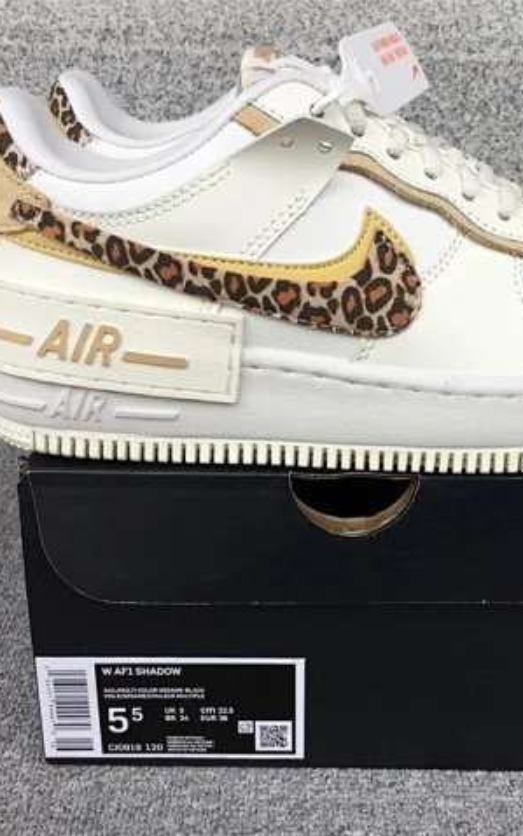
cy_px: 418
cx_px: 353
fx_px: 1003
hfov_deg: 29.0
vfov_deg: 45.3
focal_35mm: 44
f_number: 2.4
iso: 25
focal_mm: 3.3
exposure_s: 1/104
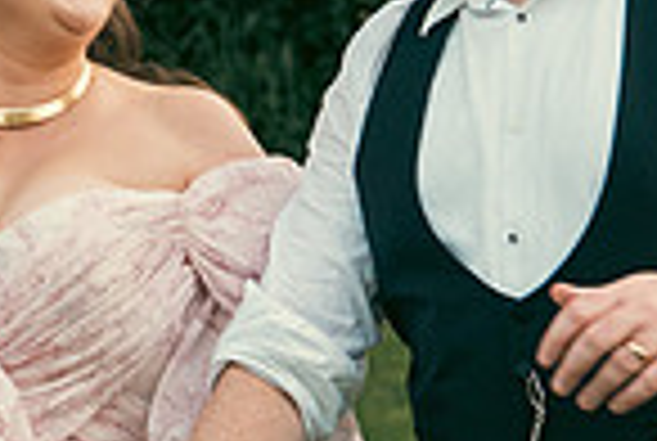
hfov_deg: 8.6
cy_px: 146
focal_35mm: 238
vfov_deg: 5.8
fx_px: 4352
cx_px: 230
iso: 1250
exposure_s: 1/200
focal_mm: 40
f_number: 3.5
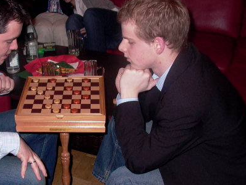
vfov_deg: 27.5
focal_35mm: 53
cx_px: 62
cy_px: 106
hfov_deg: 35.4
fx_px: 377
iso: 100
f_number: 2.04
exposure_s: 1/64.2
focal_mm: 7.13
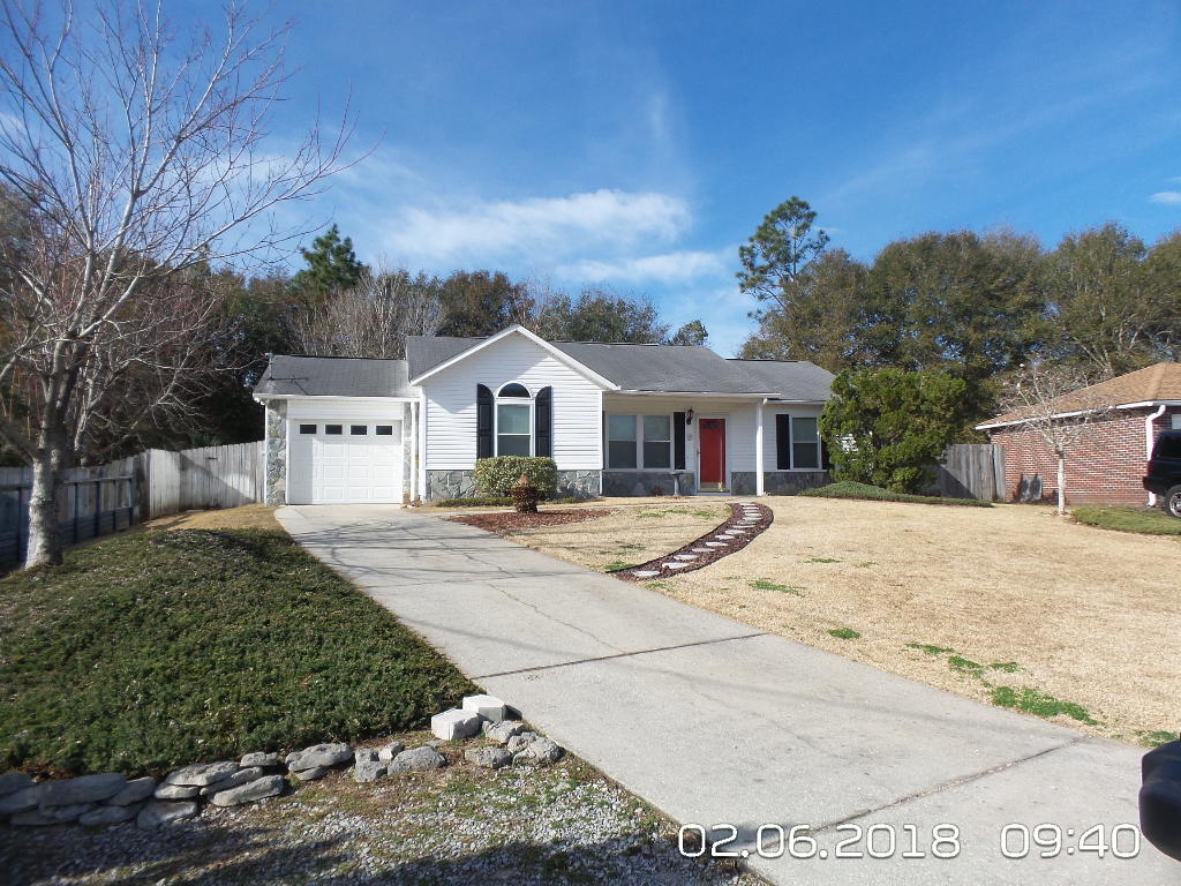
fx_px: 785
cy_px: 443
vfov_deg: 58.9
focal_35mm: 23
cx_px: 590
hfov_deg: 73.9
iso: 100
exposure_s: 1/1250
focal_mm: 4.1
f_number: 3.5
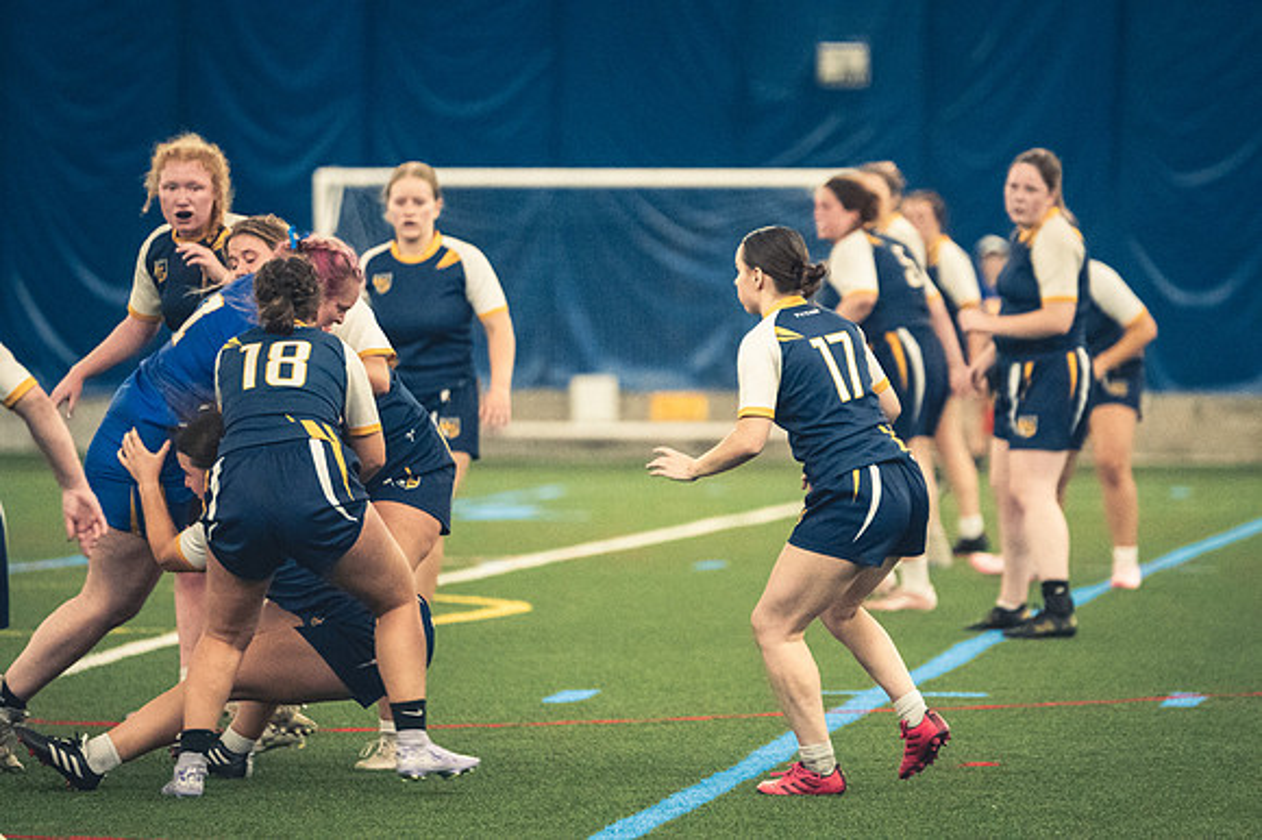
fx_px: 10510
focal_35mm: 300
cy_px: 420
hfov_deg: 6.9
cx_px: 631
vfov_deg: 4.6
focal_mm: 200
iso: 12800
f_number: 2.8
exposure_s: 1/500
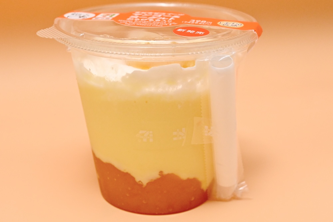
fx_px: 555
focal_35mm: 60
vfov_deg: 22.6
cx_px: 166
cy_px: 111
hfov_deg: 33.4
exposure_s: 1/250
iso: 6400
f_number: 10
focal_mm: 60
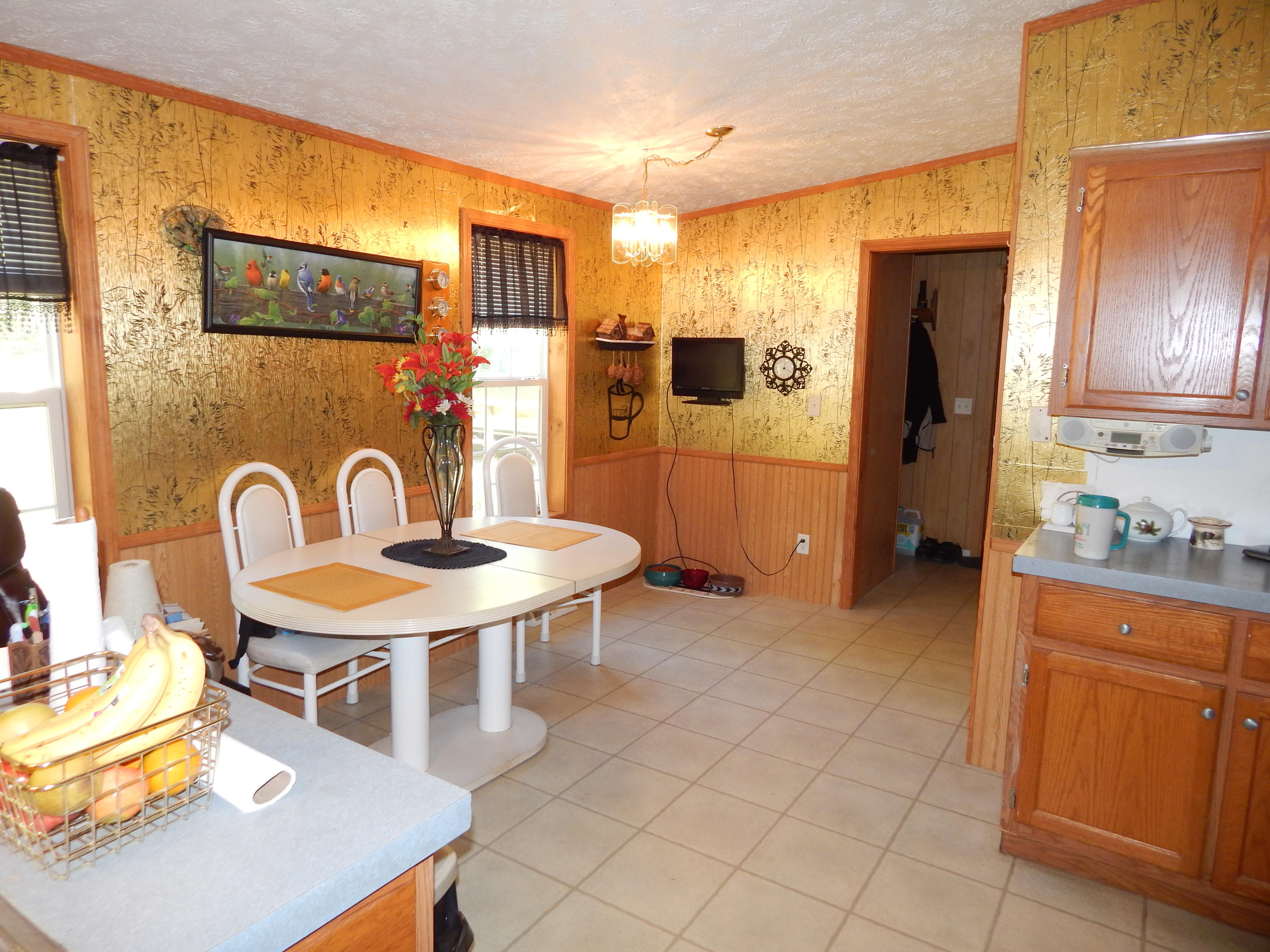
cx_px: 635
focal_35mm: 22
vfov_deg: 61.1
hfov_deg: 76.4
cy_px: 476
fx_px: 807
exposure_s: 1/30
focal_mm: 4
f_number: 3
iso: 200
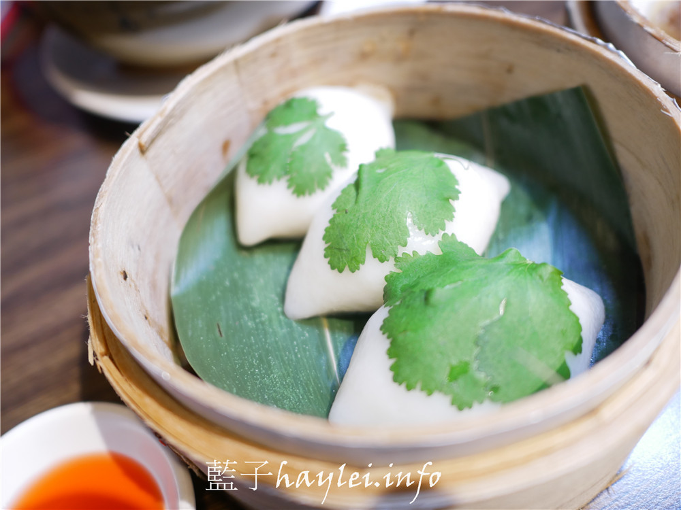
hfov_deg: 60.0
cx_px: 340
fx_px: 590
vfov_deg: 46.8
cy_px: 255
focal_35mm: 30
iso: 320
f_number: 1.7
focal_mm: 15
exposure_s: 1/60
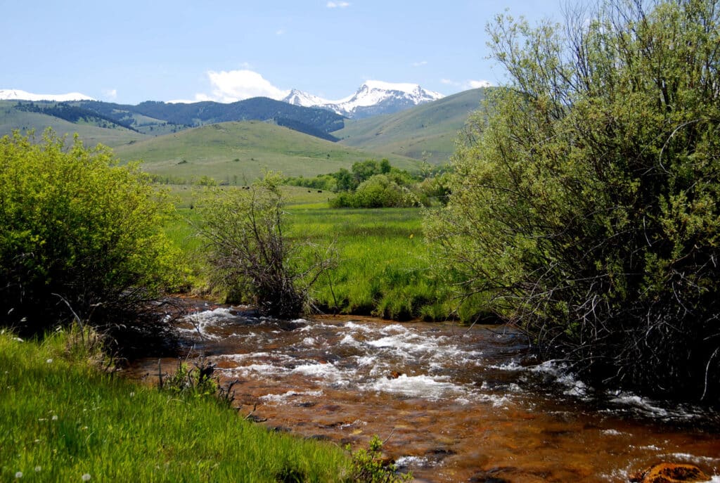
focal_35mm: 57
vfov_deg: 23.9
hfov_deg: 35.0
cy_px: 242
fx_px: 1142
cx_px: 360
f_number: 5.6
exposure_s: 1/125
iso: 125
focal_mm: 38
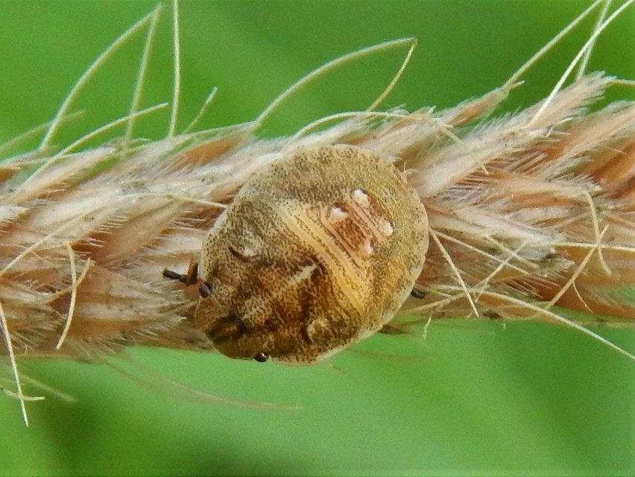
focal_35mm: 61
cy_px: 238
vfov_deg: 24.1
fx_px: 1120
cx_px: 318
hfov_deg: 31.7
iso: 400
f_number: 4
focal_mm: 10.9
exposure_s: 1/160
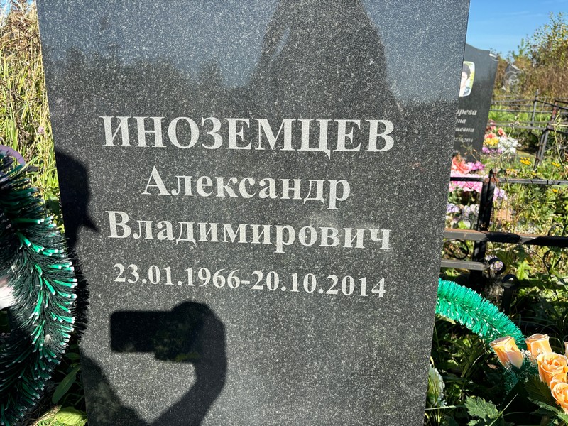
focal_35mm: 26
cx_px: 284
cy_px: 213
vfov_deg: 53.1
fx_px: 427
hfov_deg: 67.3
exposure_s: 1/1205
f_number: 1.6
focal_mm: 5.96
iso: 50
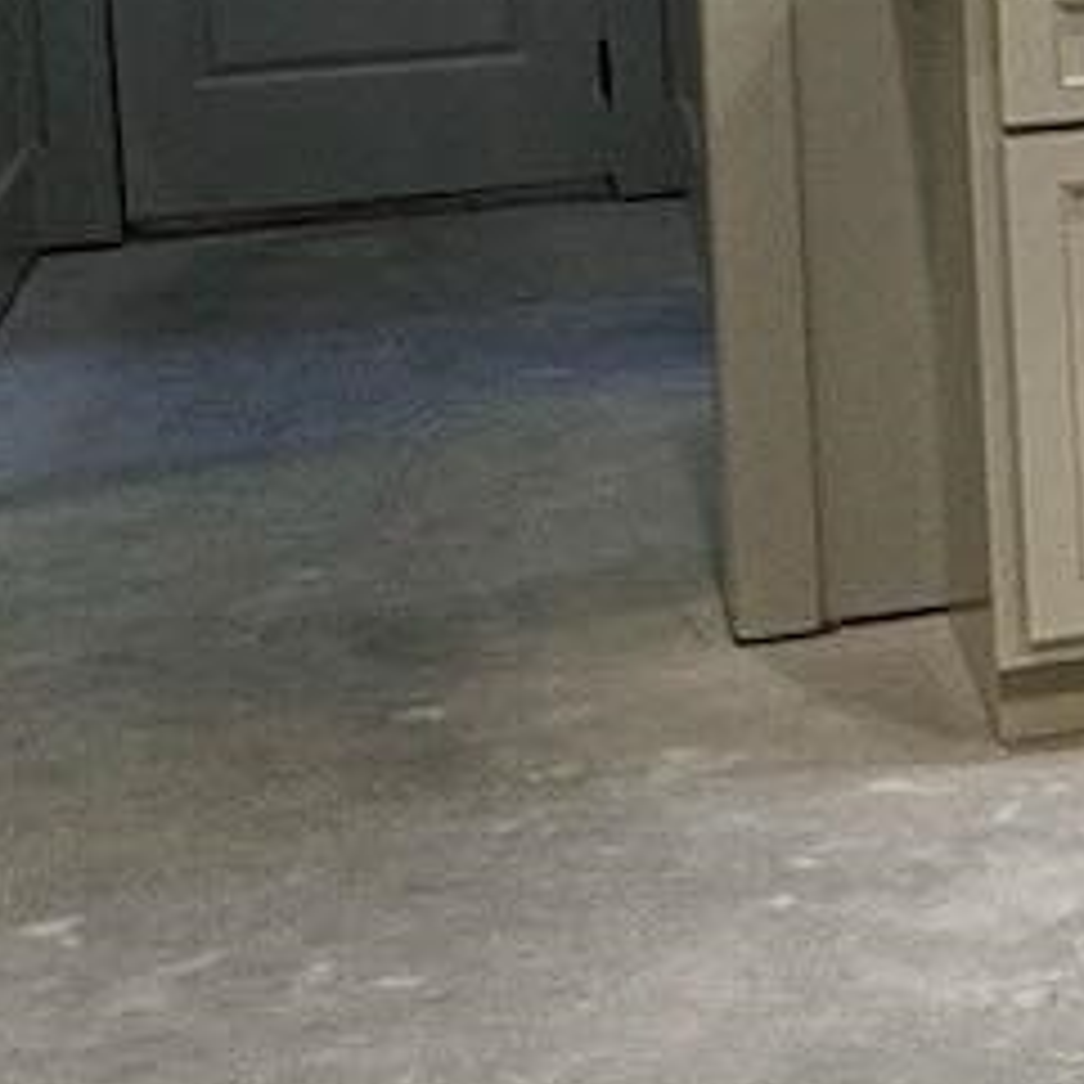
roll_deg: +0.4
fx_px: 3720
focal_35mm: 105
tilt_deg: -5.9
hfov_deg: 12.9
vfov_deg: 16.0
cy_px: -175
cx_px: 2568
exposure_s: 1/120
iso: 160
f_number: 2.2
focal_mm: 2.22
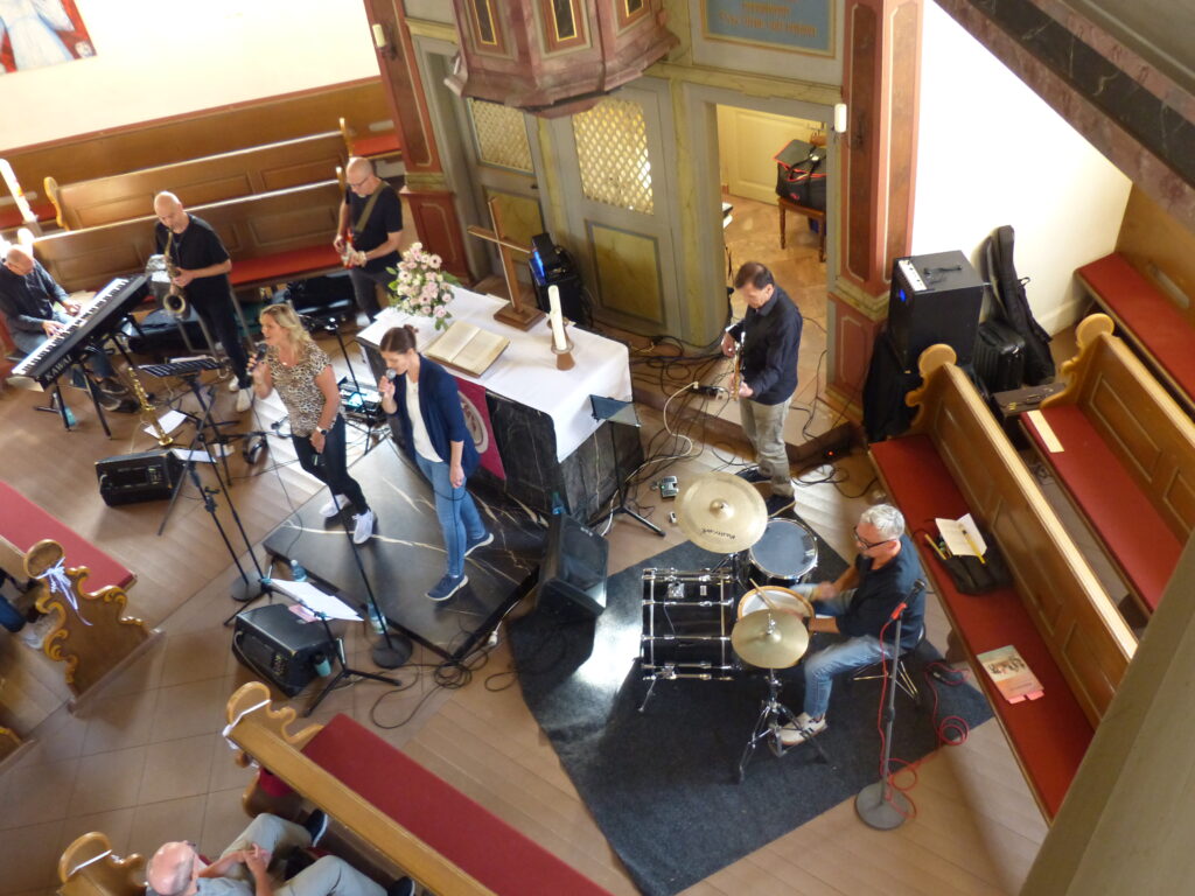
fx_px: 1105
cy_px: 448
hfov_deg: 56.8
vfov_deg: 44.2
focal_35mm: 32
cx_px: 598
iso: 400
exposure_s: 1/15
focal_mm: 5.7
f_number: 2.8
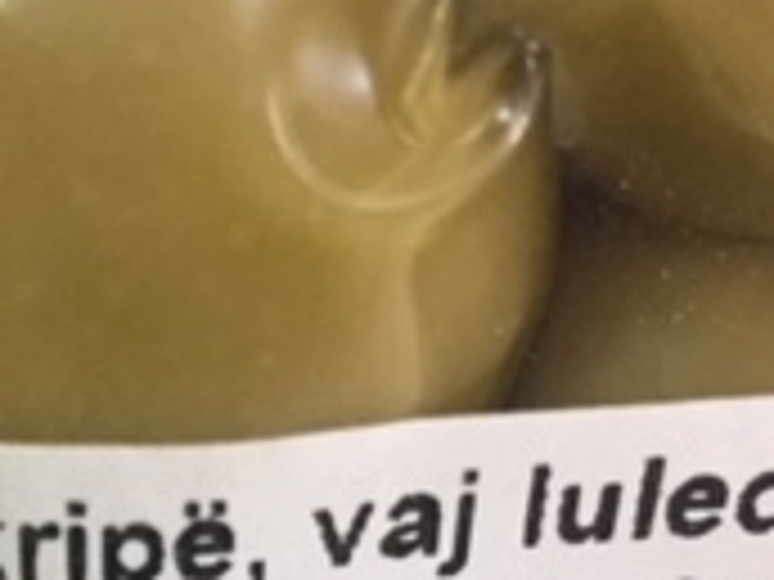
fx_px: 2415
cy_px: 719
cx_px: -58
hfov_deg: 17.6
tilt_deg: -40.1
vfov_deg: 13.3
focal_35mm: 108
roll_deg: -5.1
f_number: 2.2
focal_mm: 4.15
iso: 250
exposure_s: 1/33
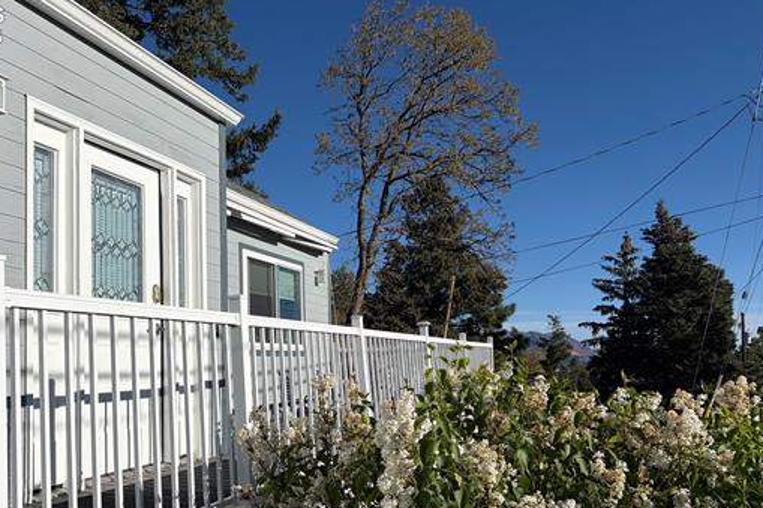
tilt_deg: +3.4
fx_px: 720
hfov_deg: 55.4
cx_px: 301
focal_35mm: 34
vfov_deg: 38.6
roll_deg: +1.3
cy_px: 320
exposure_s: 1/8850
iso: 50
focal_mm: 5.96
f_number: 1.6
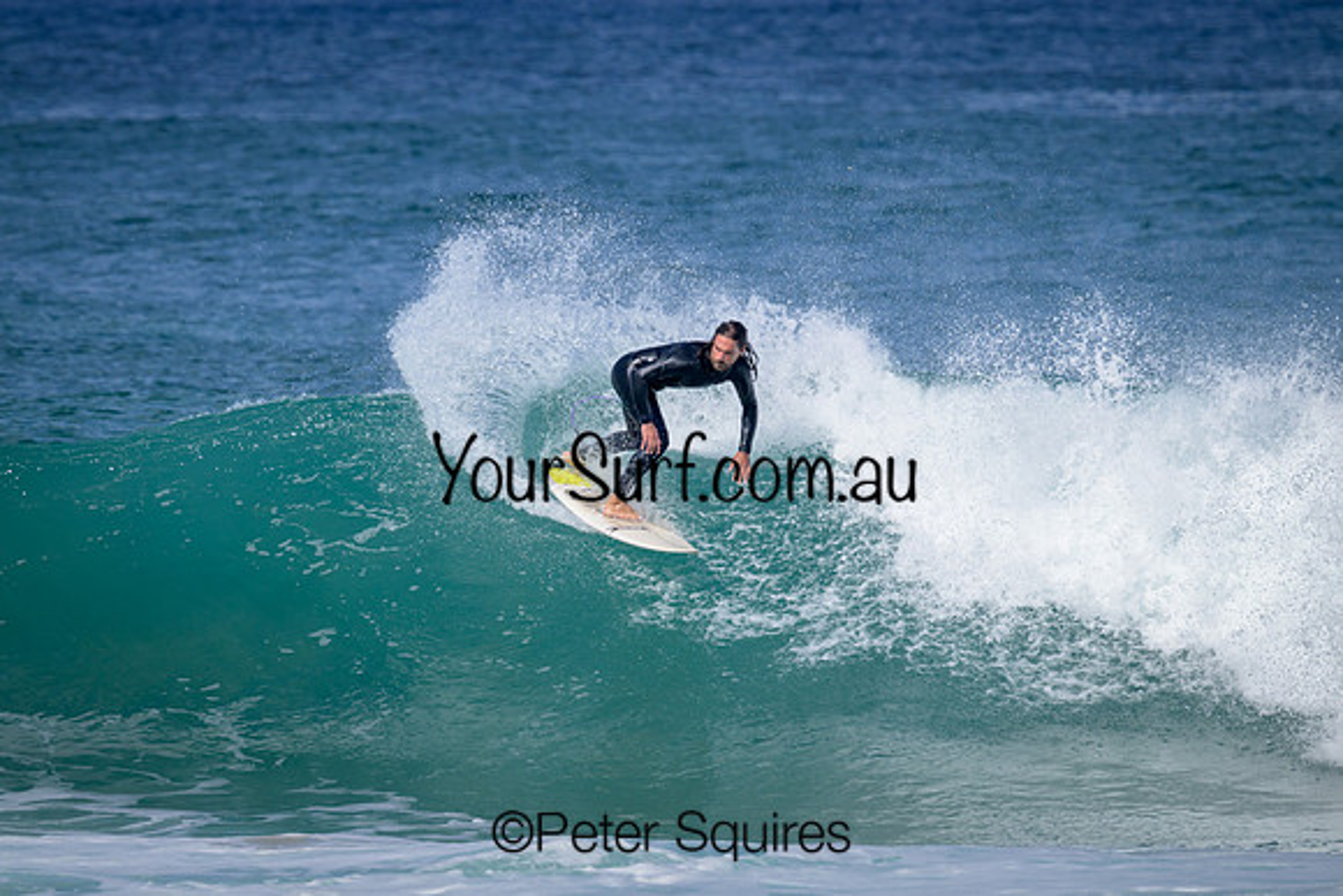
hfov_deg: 3.4
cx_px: 672
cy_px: 448
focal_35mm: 610
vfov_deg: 2.3
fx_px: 22761
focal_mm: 610
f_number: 11
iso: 720
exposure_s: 1/2000
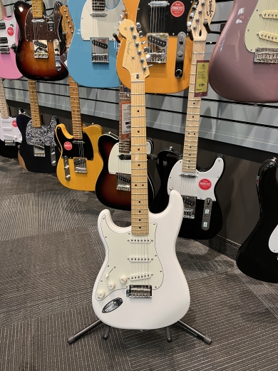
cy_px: 186
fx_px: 278
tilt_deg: -24.5
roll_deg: -1.0
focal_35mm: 26
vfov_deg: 67.3
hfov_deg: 53.1
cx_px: 139
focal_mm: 5.1
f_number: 1.6
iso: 125
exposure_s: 1/60
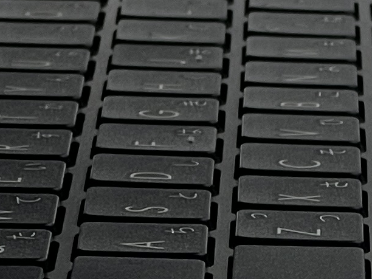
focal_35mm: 507
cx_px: 371
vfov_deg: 2.9
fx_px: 5448
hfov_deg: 3.9
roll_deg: +0.6
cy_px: -269
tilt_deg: -6.8
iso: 32
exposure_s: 1/99
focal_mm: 9
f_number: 2.8
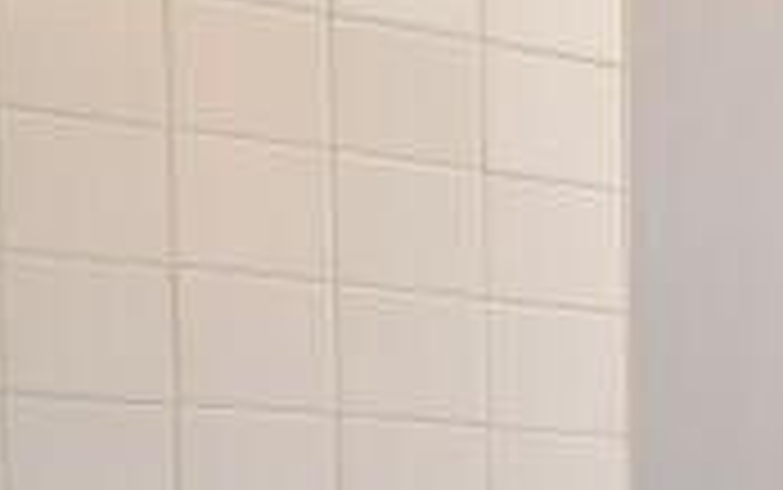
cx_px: 1818
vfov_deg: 13.3
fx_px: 1922
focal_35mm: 90
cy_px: 847
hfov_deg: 15.1
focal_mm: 10
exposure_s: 1/60
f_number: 3.5
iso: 400
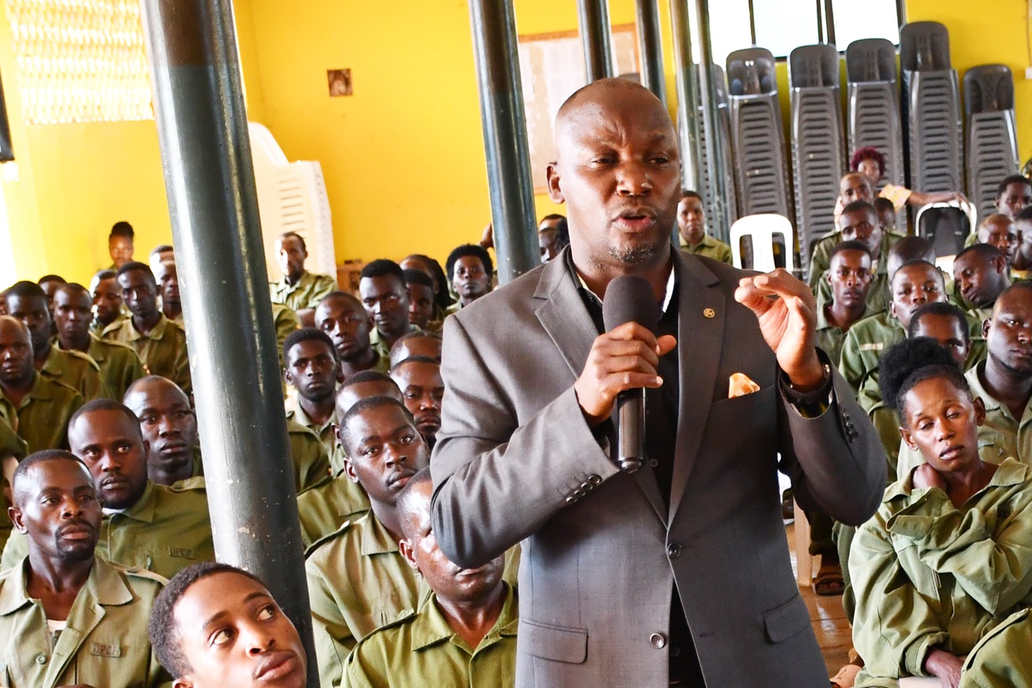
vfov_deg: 13.6
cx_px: 788
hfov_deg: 20.4
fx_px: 2838
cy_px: 739
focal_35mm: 99
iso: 1400
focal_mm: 30
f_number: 4
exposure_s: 1/125
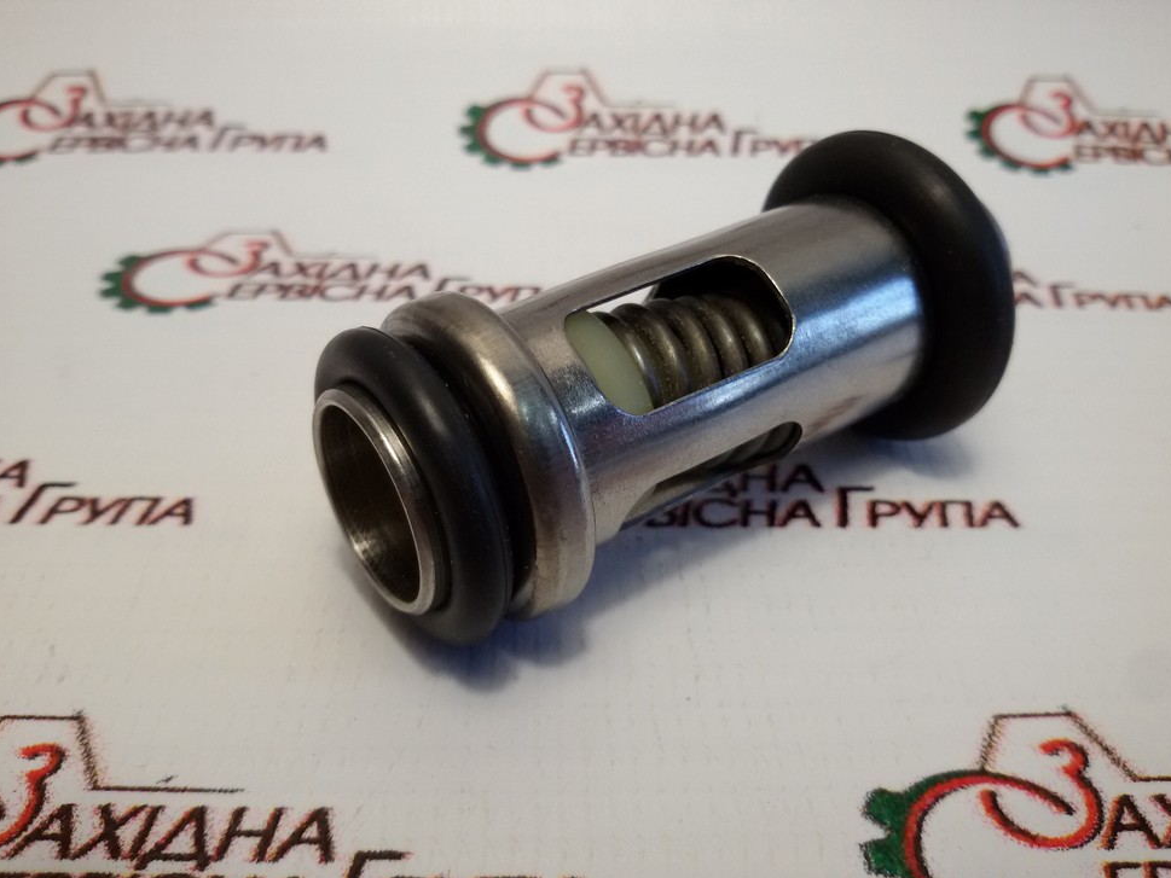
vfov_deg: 44.2
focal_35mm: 32
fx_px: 1083
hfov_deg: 56.8
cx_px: 581
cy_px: 434
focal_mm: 2.93
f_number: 2.4
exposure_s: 1/100
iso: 64
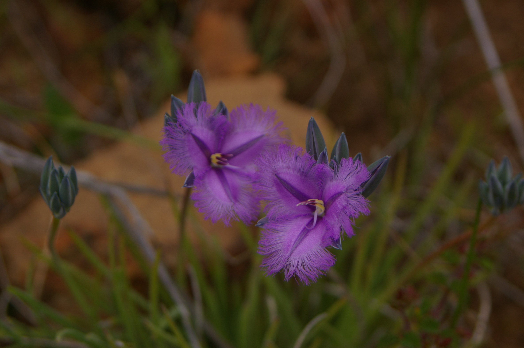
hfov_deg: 17.1
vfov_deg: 11.4
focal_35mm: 120
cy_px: 174
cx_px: 262
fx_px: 1745
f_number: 8
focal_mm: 80
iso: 200
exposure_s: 1/180
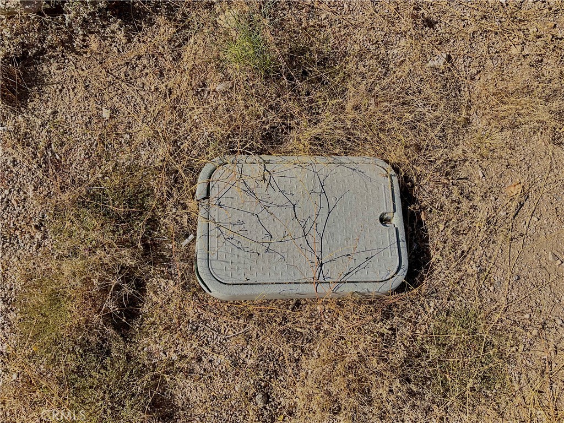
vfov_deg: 48.2
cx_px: 282
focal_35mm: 29
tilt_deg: -78.6
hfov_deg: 61.7
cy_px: 212
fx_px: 472
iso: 16
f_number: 1.8
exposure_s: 1/3125
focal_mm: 3
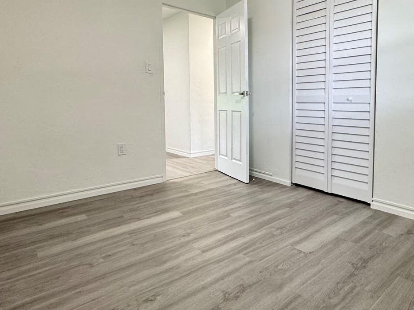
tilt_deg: -4.8
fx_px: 287
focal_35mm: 24
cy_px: 122
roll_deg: -0.5
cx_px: 267
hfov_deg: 70.0
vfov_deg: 56.3
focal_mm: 2.22
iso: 500
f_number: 2.2
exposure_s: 1/60
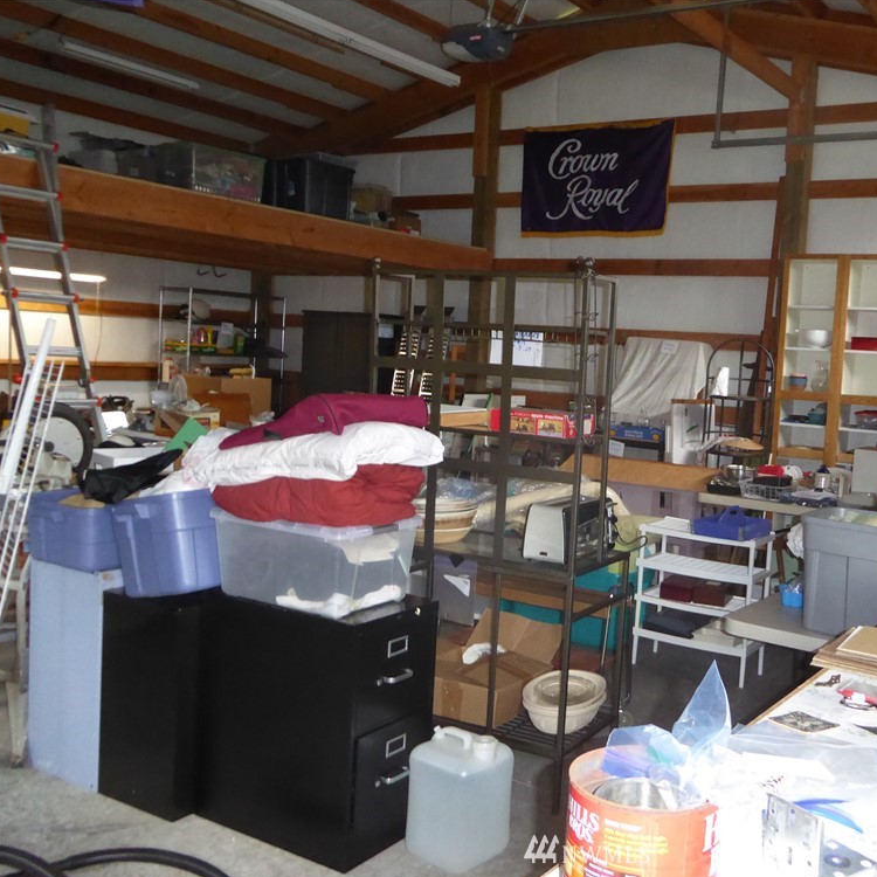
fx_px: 1003
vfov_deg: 47.2
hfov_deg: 46.4
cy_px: 444
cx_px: 589
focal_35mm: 35
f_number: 3.5
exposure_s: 1/60
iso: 800
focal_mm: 5
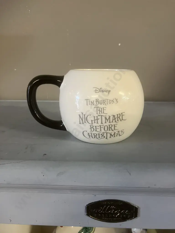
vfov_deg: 63.4
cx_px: 88
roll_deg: +0.4
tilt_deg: -12.0
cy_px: 116
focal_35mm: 28
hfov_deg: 49.7
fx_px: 189
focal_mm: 3.99
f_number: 1.8
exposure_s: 1/50
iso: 200
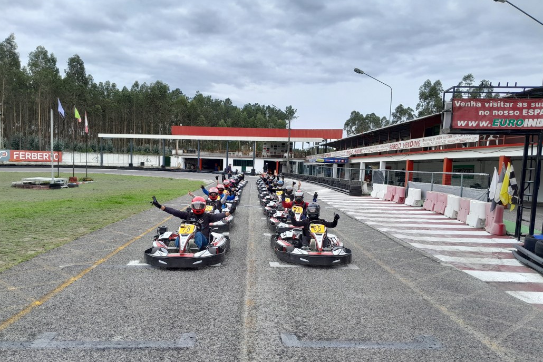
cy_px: 206
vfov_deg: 46.3
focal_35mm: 28
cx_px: 265
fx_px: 422
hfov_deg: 65.5
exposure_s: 1/250
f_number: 1.8
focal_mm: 3.98
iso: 40
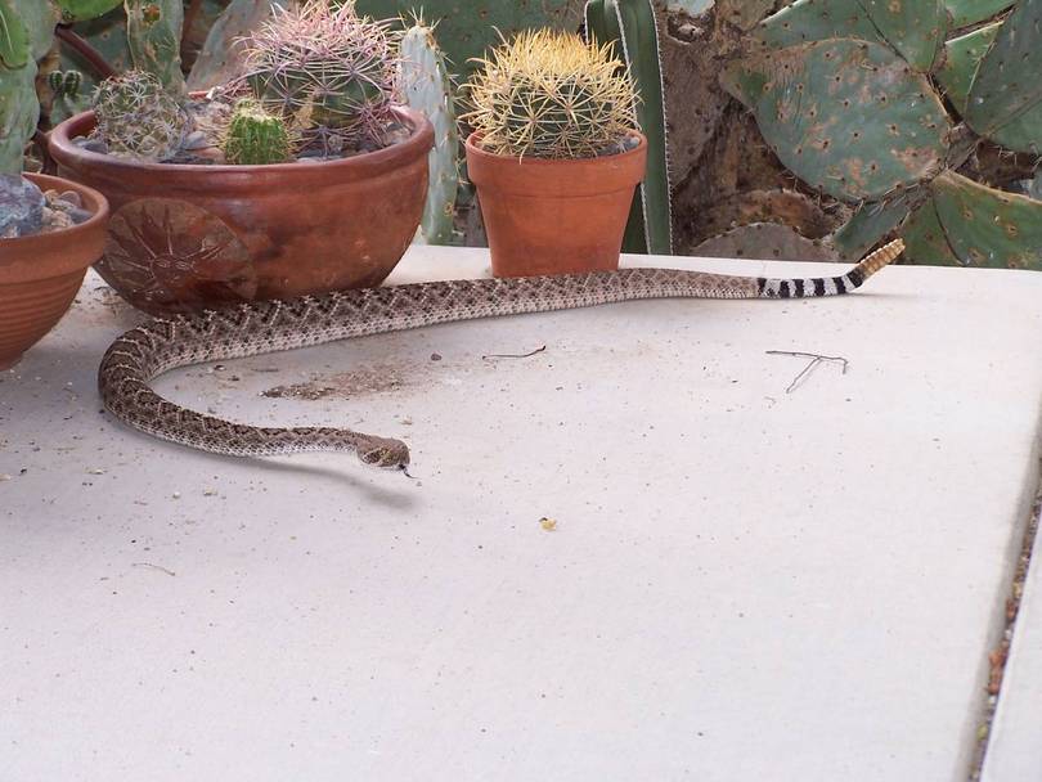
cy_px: 391
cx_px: 521
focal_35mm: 128
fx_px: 3854
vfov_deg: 11.6
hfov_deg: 15.4
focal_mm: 21.2
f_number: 3.2
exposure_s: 1/125
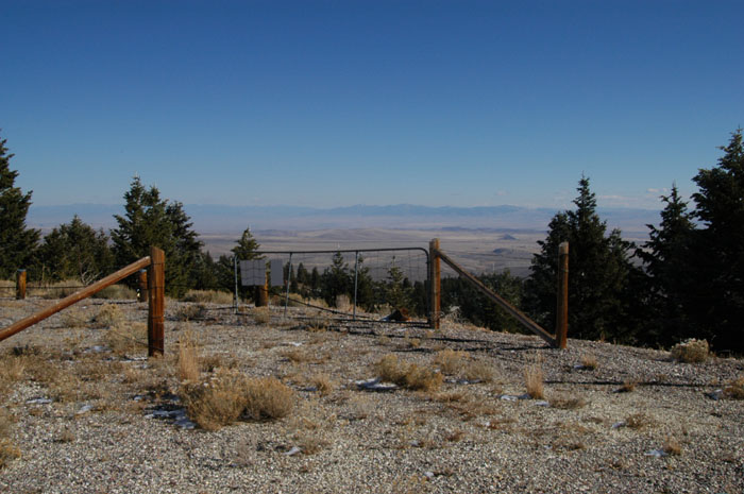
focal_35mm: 36
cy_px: 247
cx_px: 372
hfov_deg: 53.2
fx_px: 743
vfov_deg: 36.8
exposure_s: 1/640
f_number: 13
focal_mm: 24
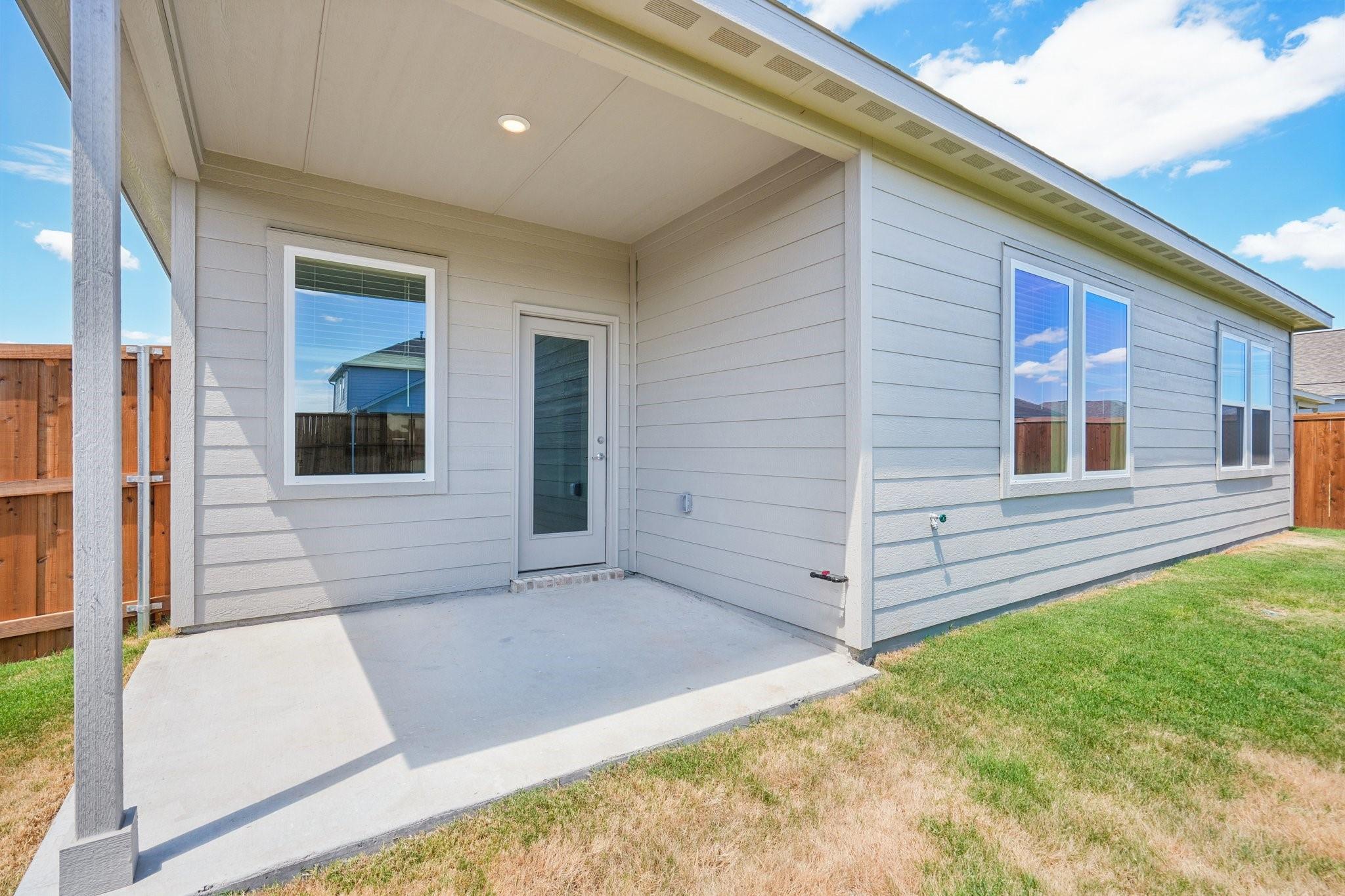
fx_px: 598
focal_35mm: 16
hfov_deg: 96.7
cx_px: 672
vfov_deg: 73.7
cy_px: 448
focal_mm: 16
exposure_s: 1/100
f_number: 8
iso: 100
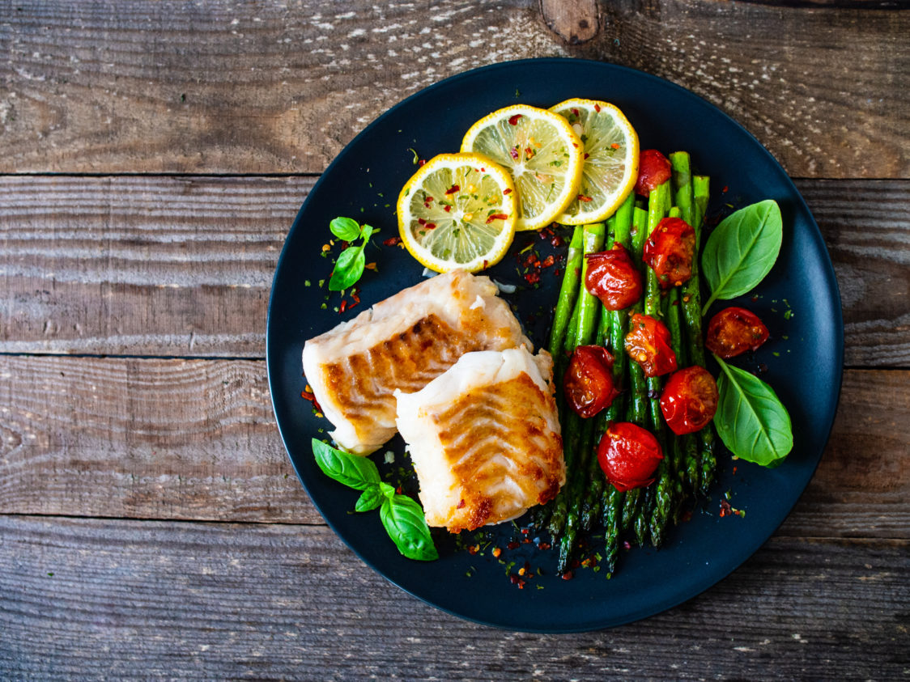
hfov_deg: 38.2
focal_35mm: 50
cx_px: 455
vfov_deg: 29.1
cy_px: 341
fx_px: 1314
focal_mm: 25
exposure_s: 1/60
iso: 1250
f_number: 3.2
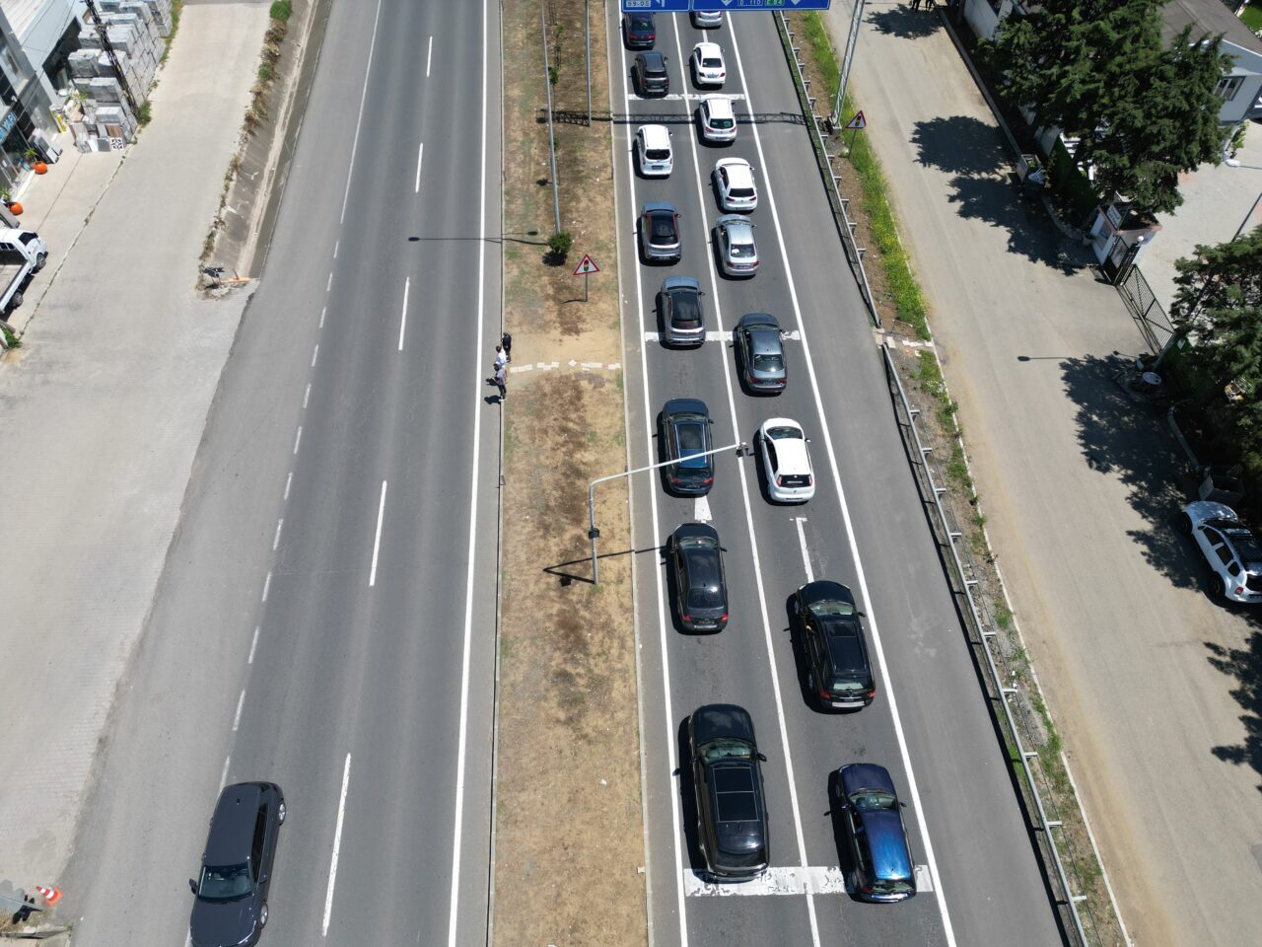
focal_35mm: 24
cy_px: 474
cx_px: 631
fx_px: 875
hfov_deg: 71.6
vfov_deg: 56.8
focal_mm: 6.72
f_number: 1.7
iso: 100
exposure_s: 1/2500
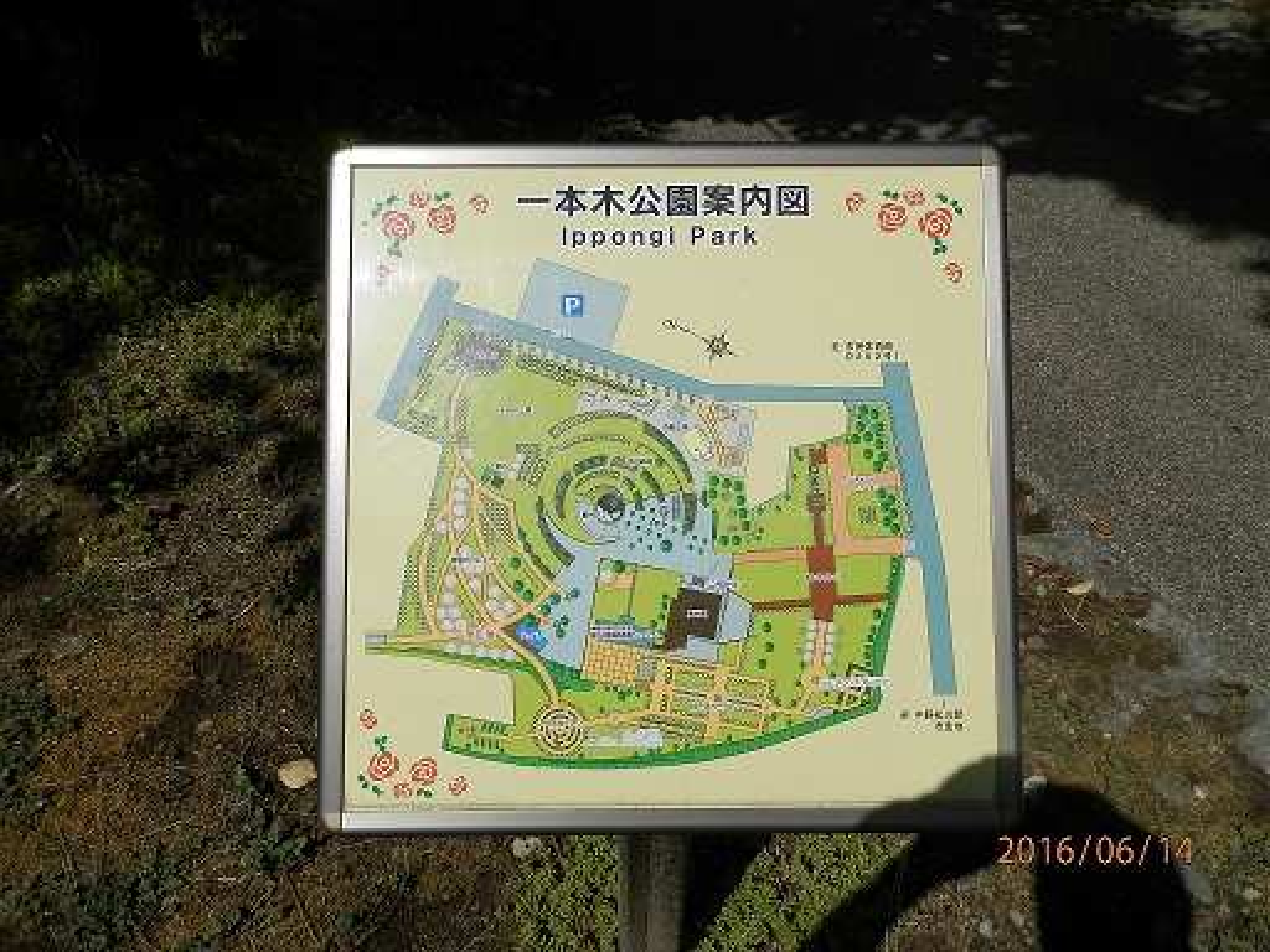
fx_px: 917
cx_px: 635
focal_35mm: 25
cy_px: 476
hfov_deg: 69.4
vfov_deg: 54.9
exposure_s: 1/500
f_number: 8.7
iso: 80
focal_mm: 4.5
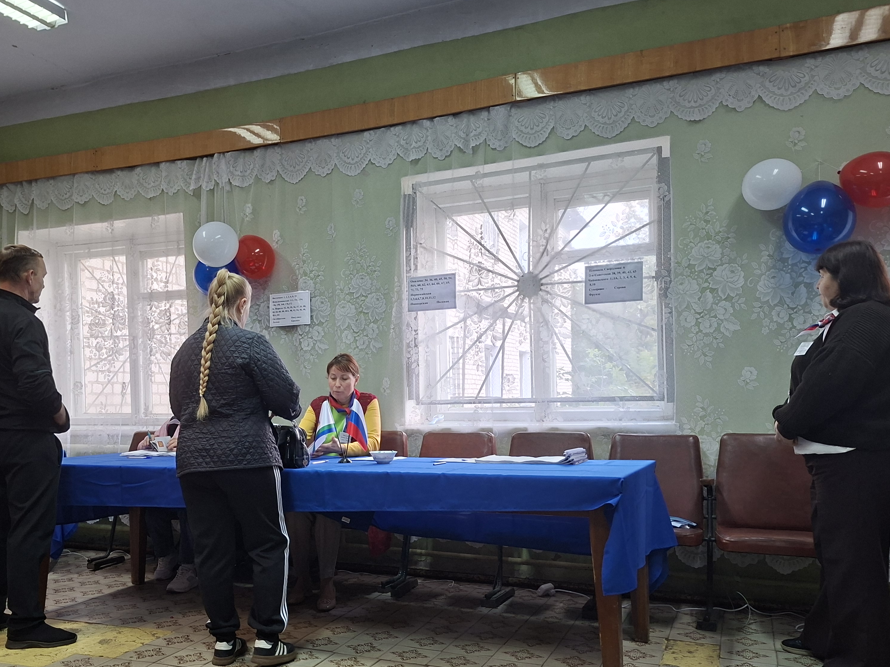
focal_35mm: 31
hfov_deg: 57.4
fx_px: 797
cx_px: 315
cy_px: 393
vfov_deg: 45.3
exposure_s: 1/60
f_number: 1.8
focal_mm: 5.54
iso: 200
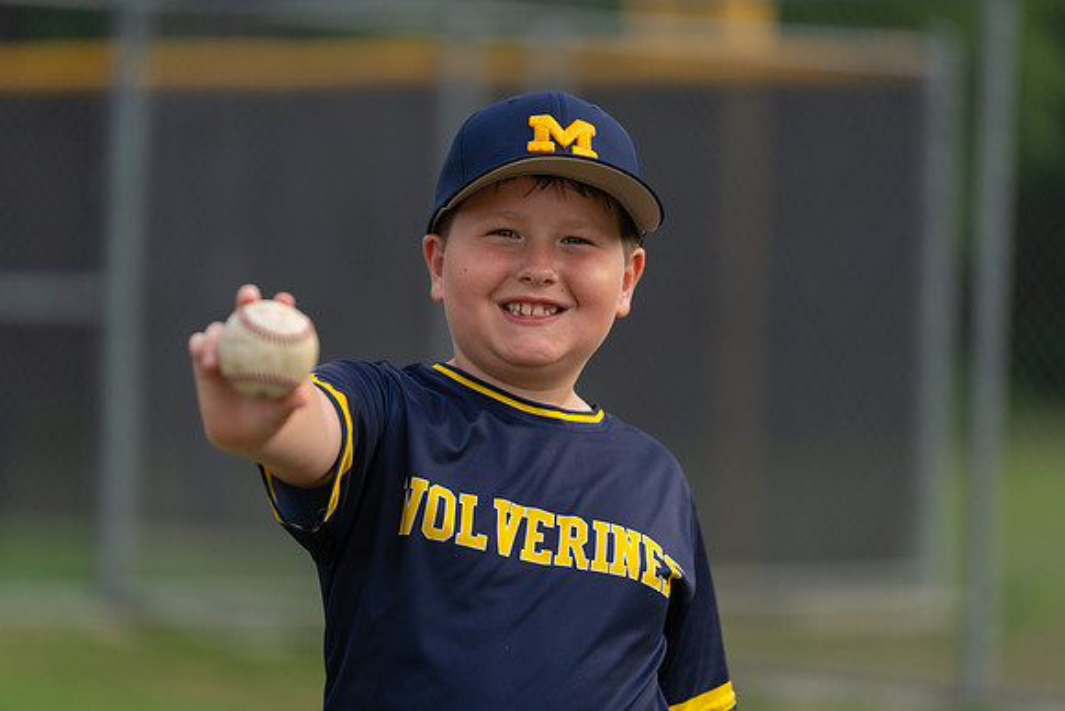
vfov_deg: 7.2
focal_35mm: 191
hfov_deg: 10.8
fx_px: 5651
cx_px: 532
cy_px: 356
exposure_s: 1/320
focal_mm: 191
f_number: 2.8
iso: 200
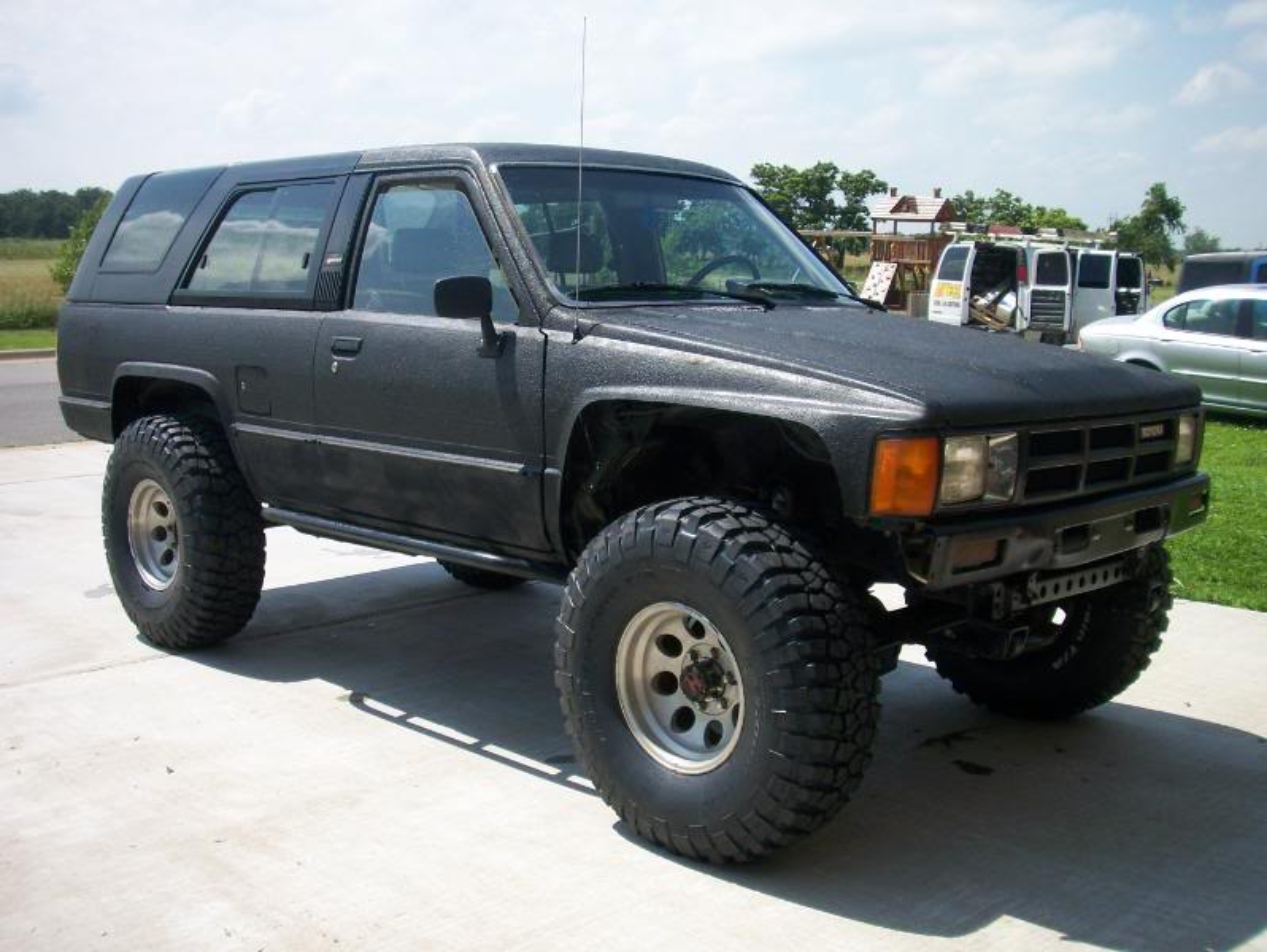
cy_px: 476
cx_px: 634
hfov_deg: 48.9
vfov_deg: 37.8
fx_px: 1392
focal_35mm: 38
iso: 64
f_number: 3.9
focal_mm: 6.3
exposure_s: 1/640
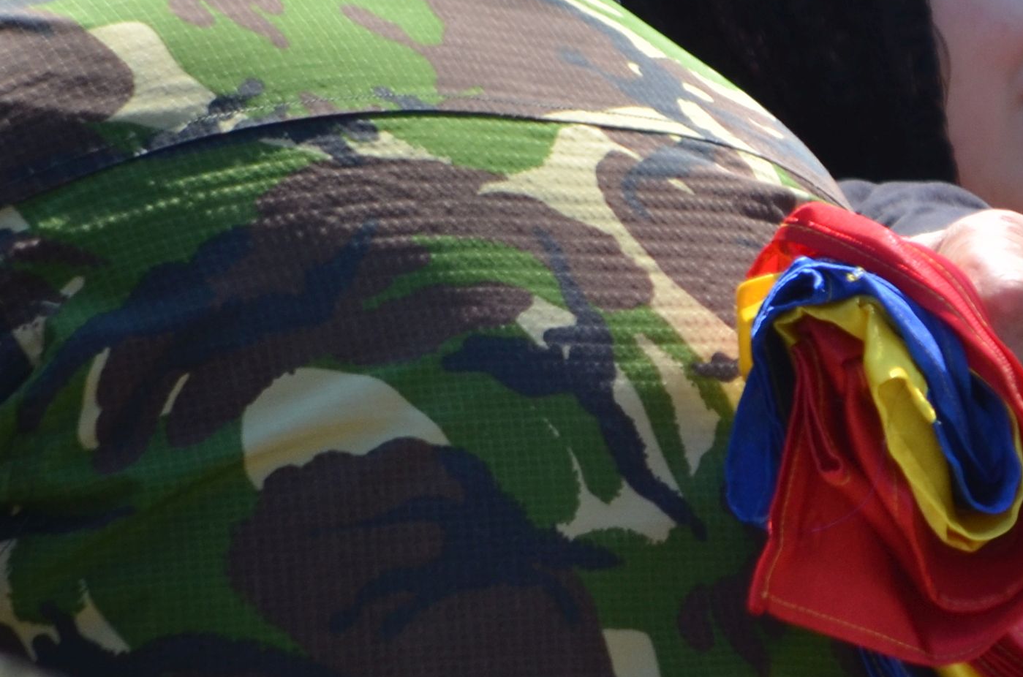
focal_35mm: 1057
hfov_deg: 2.0
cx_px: 1240
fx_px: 29968
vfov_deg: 1.3
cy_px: 376
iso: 200
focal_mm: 200
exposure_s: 1/500
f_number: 5.6
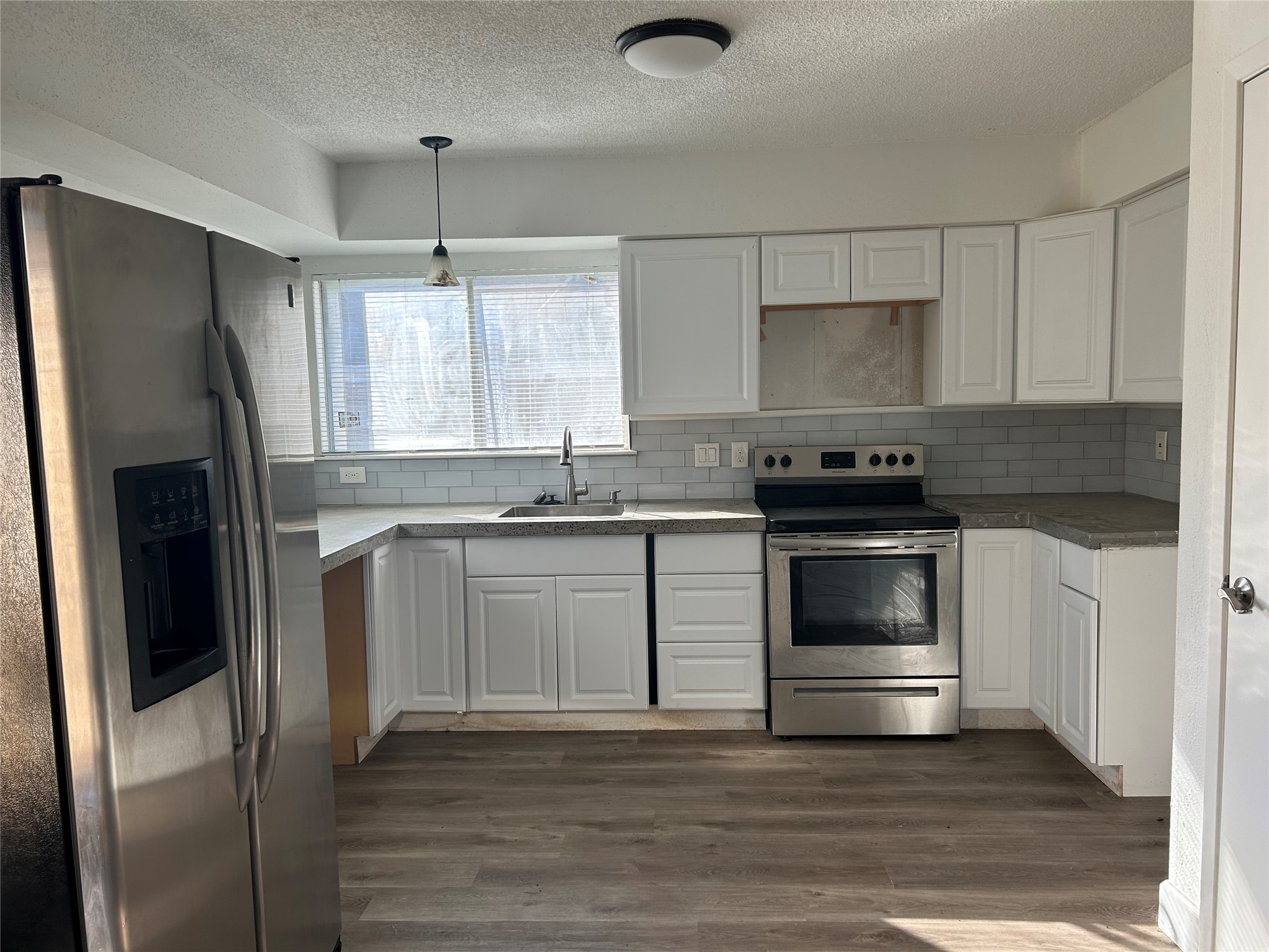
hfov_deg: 67.3
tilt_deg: -5.0
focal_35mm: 26
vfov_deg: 53.1
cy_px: 476
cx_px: 634
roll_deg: +1.4
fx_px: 953
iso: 50
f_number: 1.5
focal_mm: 5.7
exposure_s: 1/164
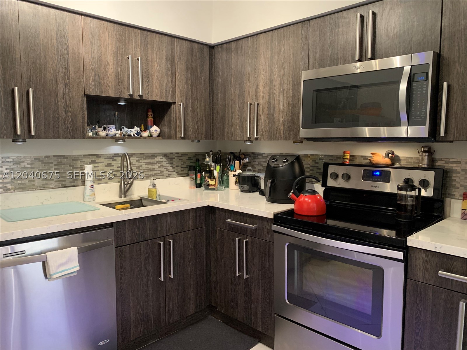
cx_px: 234
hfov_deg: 67.3
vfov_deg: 53.1
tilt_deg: -5.0
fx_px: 351
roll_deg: -0.1
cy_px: 175
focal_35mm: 26
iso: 500
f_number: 1.8
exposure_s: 1/30
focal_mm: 4.25
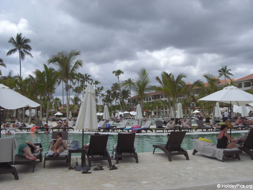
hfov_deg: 49.0
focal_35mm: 38
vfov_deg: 37.7
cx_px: 126
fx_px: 278
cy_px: 95
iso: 64
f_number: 8
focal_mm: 6.2
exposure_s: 1/200
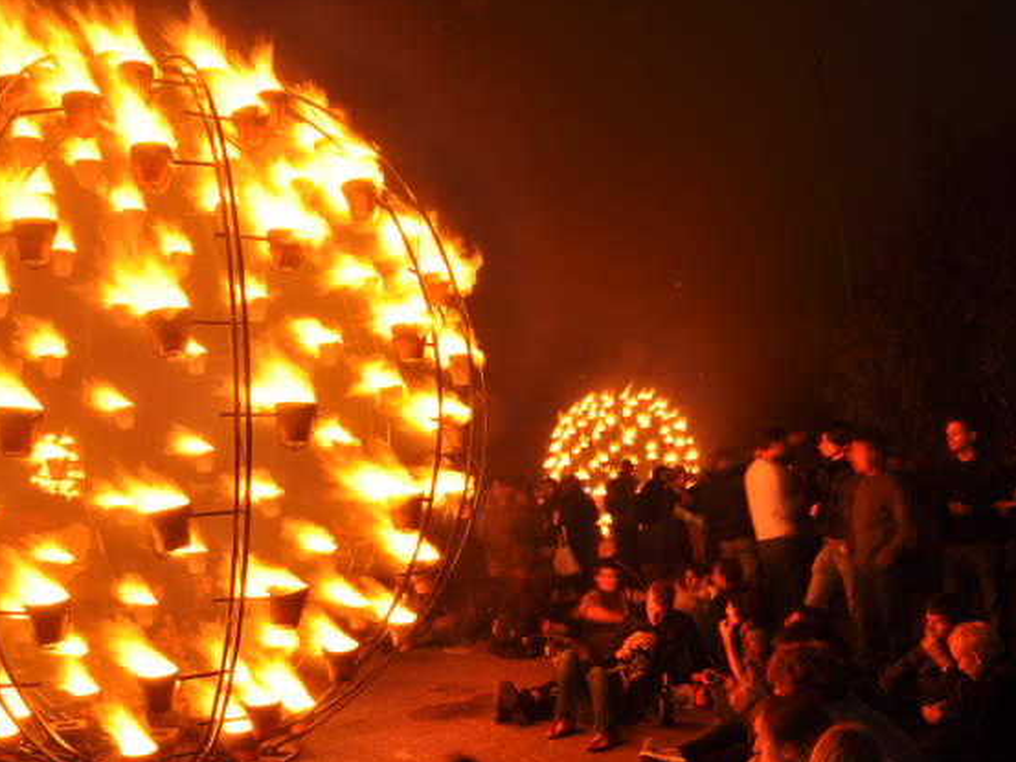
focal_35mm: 30
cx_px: 432
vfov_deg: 46.8
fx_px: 881
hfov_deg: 59.7
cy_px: 381
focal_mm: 18
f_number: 22
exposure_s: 4
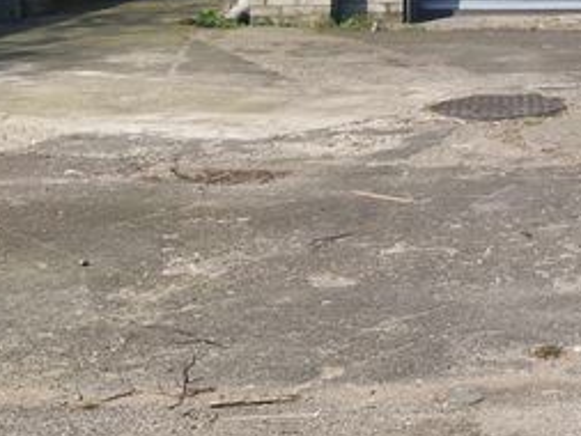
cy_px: -283
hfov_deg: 17.6
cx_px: 843
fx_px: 1696
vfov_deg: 13.5
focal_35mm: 101
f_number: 1.8
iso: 50
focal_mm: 5.54
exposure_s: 1/2072
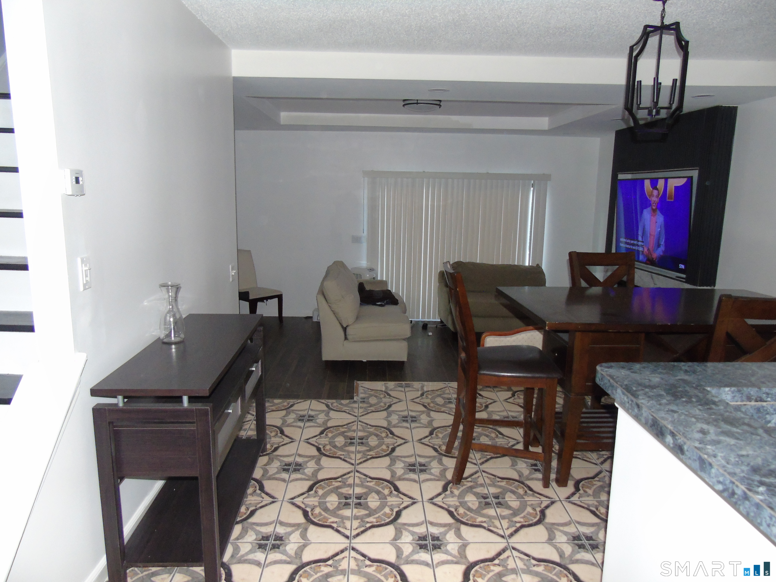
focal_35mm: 25
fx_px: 560
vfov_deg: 54.9
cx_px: 388
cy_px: 291
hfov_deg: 69.4
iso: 400
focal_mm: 4.4
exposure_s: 1/30
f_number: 3.4
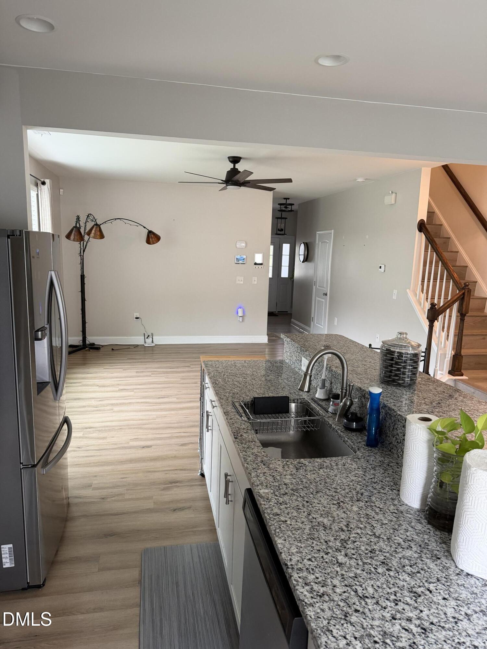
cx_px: 244
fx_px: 450
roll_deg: -1.8
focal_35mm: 24
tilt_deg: -10.3
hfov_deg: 56.8
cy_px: 324
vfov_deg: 71.6
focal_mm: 6.76
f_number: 1.78
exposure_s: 1/60
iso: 250
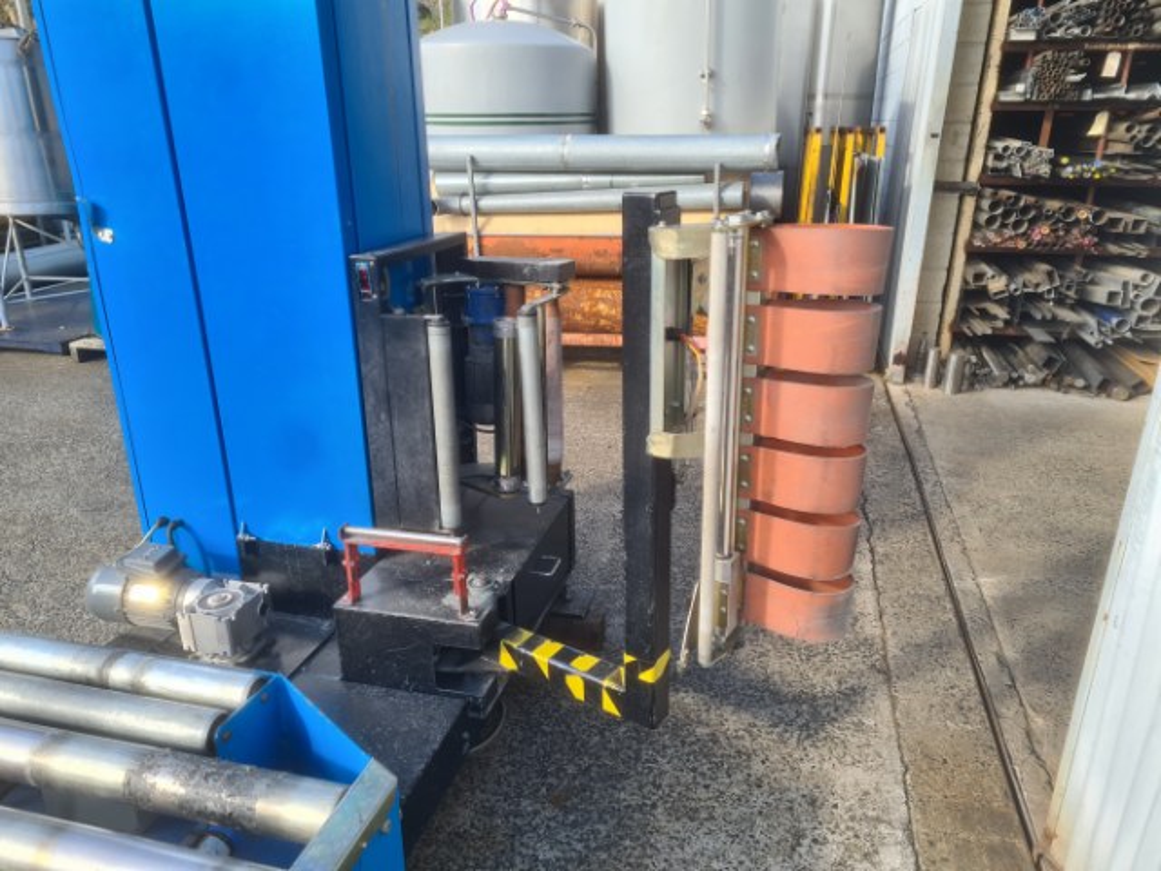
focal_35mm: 26
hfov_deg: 67.3
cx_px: 580
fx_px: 872
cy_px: 436
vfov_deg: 53.1
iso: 50
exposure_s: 1/364
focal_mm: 5.4
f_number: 1.8
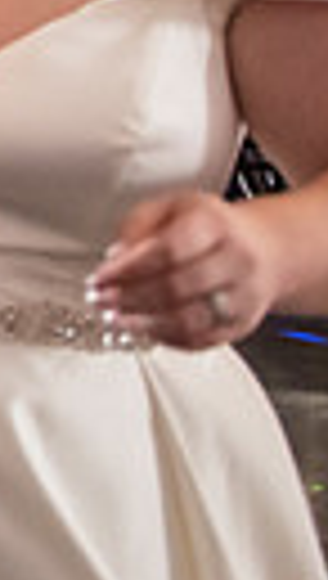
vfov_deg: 17.3
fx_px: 1832
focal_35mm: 119
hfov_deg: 7.6
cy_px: -77
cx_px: -917
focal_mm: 24
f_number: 2.8
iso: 1600
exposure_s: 1/125
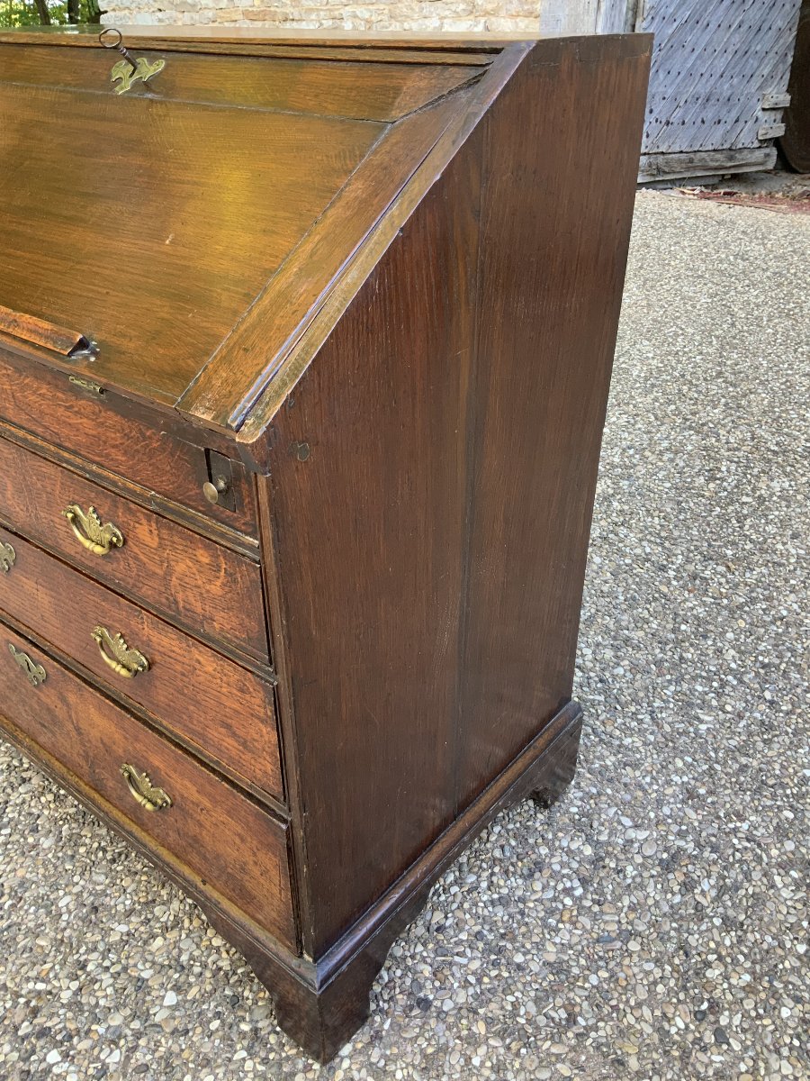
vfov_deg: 61.7
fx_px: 905
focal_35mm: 29
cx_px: 405
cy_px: 540
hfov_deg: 48.2
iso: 40
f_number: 1.8
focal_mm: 3
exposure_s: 1/60
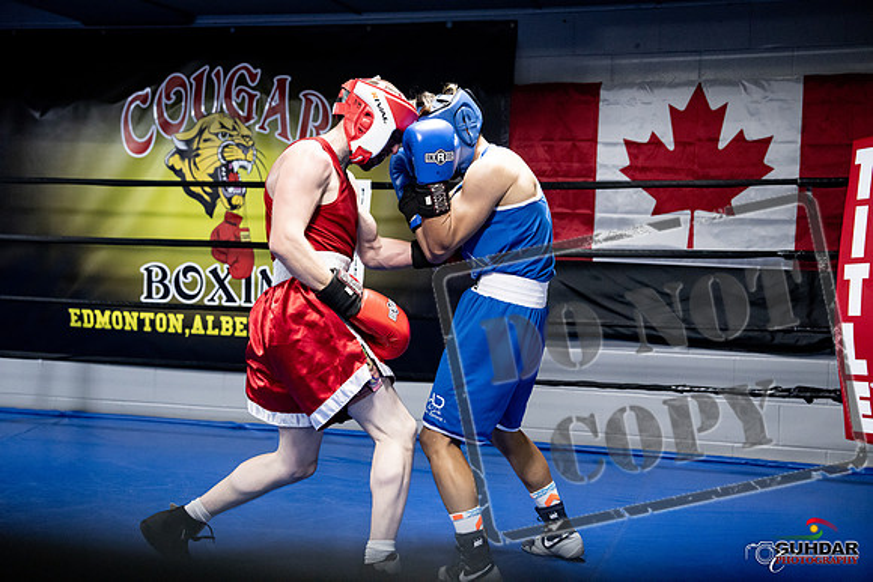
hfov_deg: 40.3
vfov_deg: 27.5
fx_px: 1188
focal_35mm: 49
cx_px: 436
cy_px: 291
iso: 8000
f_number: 2.8
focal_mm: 49
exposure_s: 1/1000
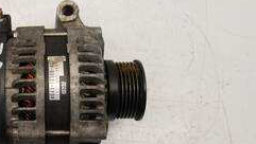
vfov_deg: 23.1
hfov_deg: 36.9
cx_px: 19
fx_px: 353
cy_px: 66
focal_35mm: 52
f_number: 3.5
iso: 250
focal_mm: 12
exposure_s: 1/60
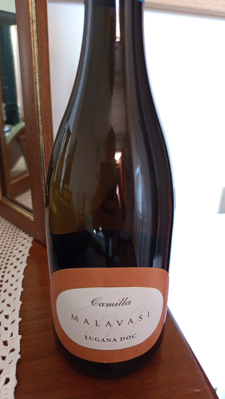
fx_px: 286
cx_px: 125
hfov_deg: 42.8
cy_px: 205
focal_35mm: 27
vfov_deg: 69.8
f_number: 1.7
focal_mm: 5.24
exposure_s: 1/33.3
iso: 702
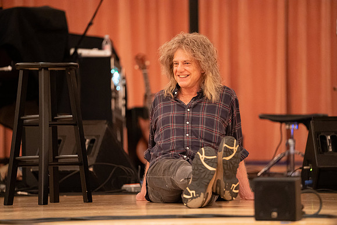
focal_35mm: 200
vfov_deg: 6.9
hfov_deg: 10.3
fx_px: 1873
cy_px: 112
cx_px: 168
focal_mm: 200
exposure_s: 1/60
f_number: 2.8
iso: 12800
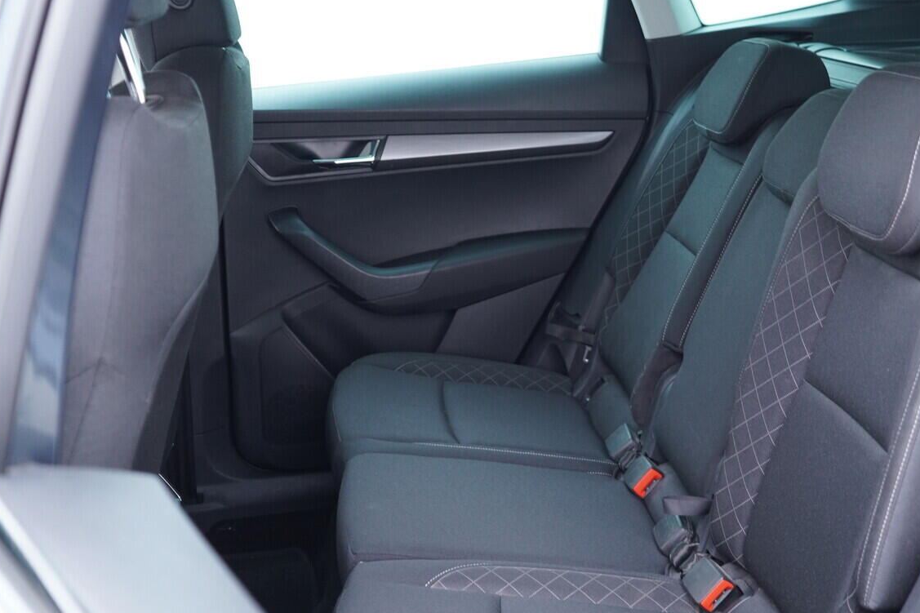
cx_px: 562
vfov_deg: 29.1
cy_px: 384
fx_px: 1175
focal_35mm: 46
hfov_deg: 42.5
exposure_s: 1/40
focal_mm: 24
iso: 640
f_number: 2.8
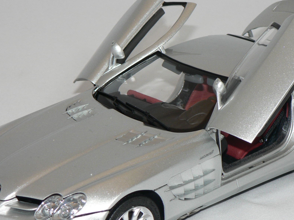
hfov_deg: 14.9
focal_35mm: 132
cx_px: 163
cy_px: 123
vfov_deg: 11.2
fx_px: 1121
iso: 80
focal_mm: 13.7
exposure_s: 1/60
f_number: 3.2
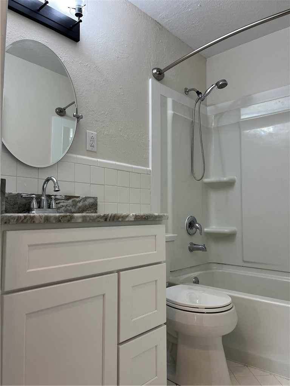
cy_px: 193
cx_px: 145
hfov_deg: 53.1
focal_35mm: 26
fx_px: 290
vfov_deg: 67.3
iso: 80
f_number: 1.6
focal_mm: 5.1
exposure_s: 1/120
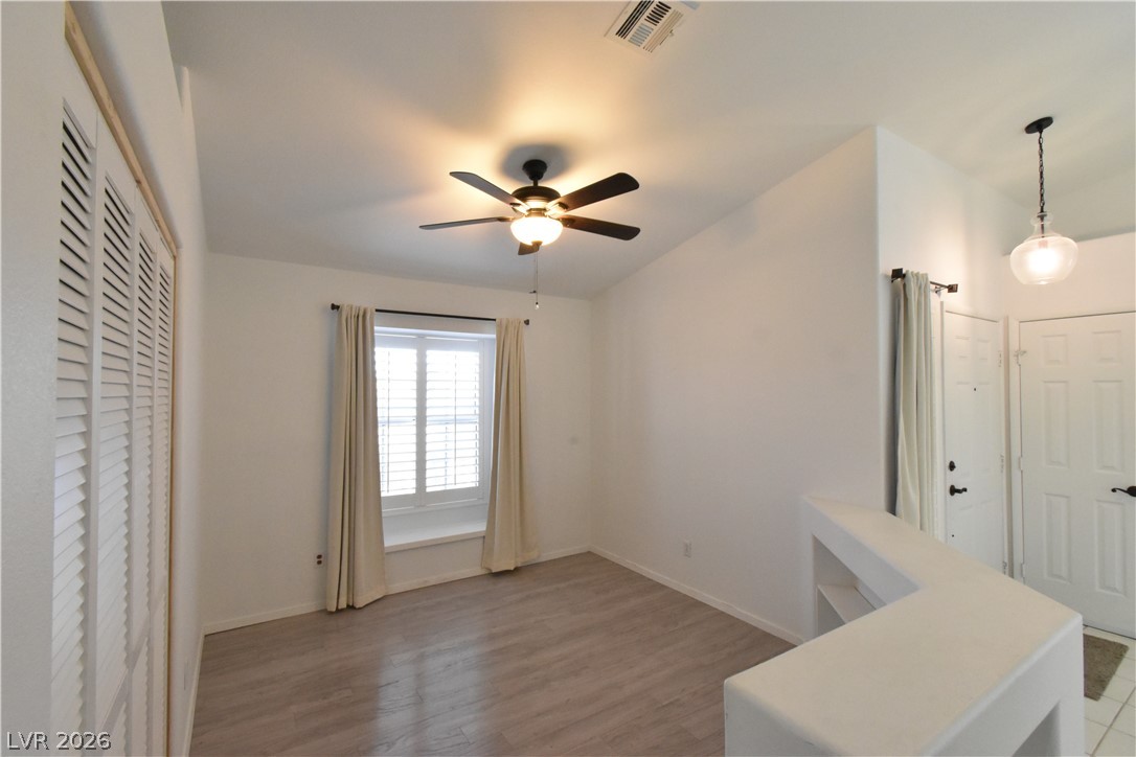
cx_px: 568
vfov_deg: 77.3
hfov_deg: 100.4
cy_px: 378
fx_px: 473
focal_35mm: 15
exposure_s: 1/13
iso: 4000
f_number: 18
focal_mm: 10
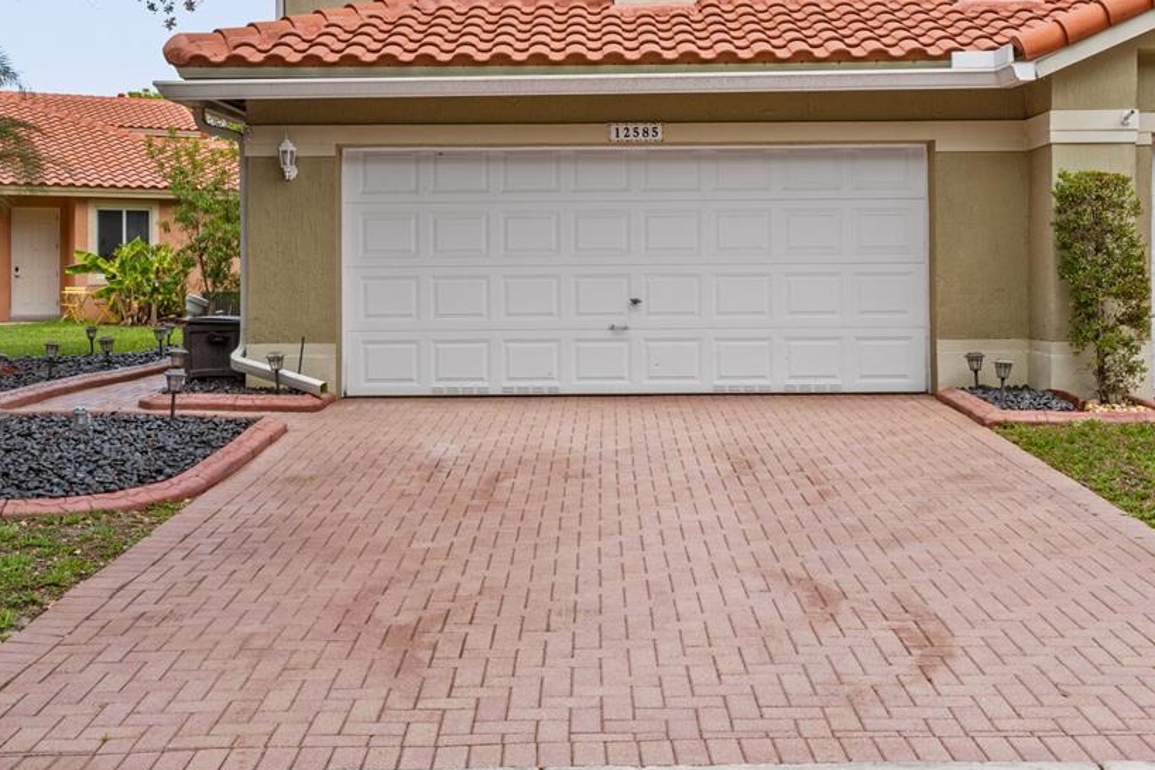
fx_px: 1443
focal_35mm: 45
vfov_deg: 29.7
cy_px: 272
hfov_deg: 43.6
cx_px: 593
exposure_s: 1/15
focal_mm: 23
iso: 160
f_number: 13
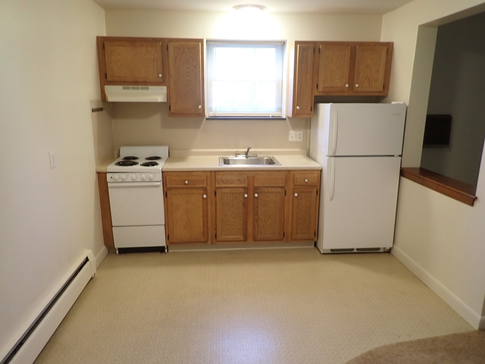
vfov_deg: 54.9
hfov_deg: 69.4
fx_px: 350
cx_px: 242
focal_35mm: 25
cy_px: 182
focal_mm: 4.5
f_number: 2
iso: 200
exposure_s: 1/40
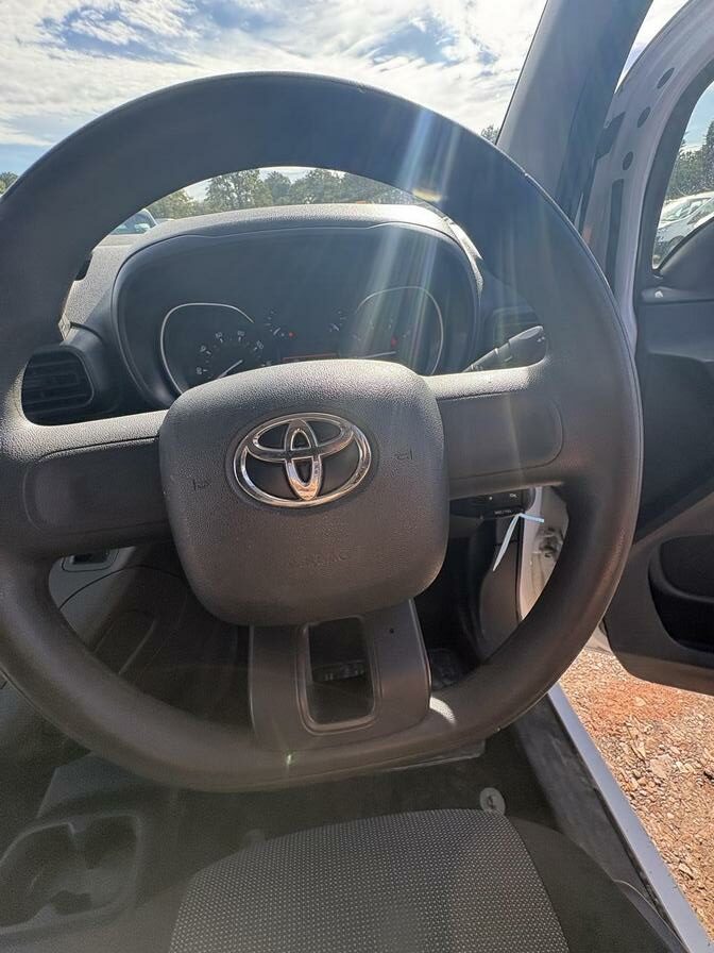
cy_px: 476
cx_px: 357
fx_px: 385
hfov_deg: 85.7
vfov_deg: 102.1
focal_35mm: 14
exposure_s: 1/251
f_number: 2.2
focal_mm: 2.22
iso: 64
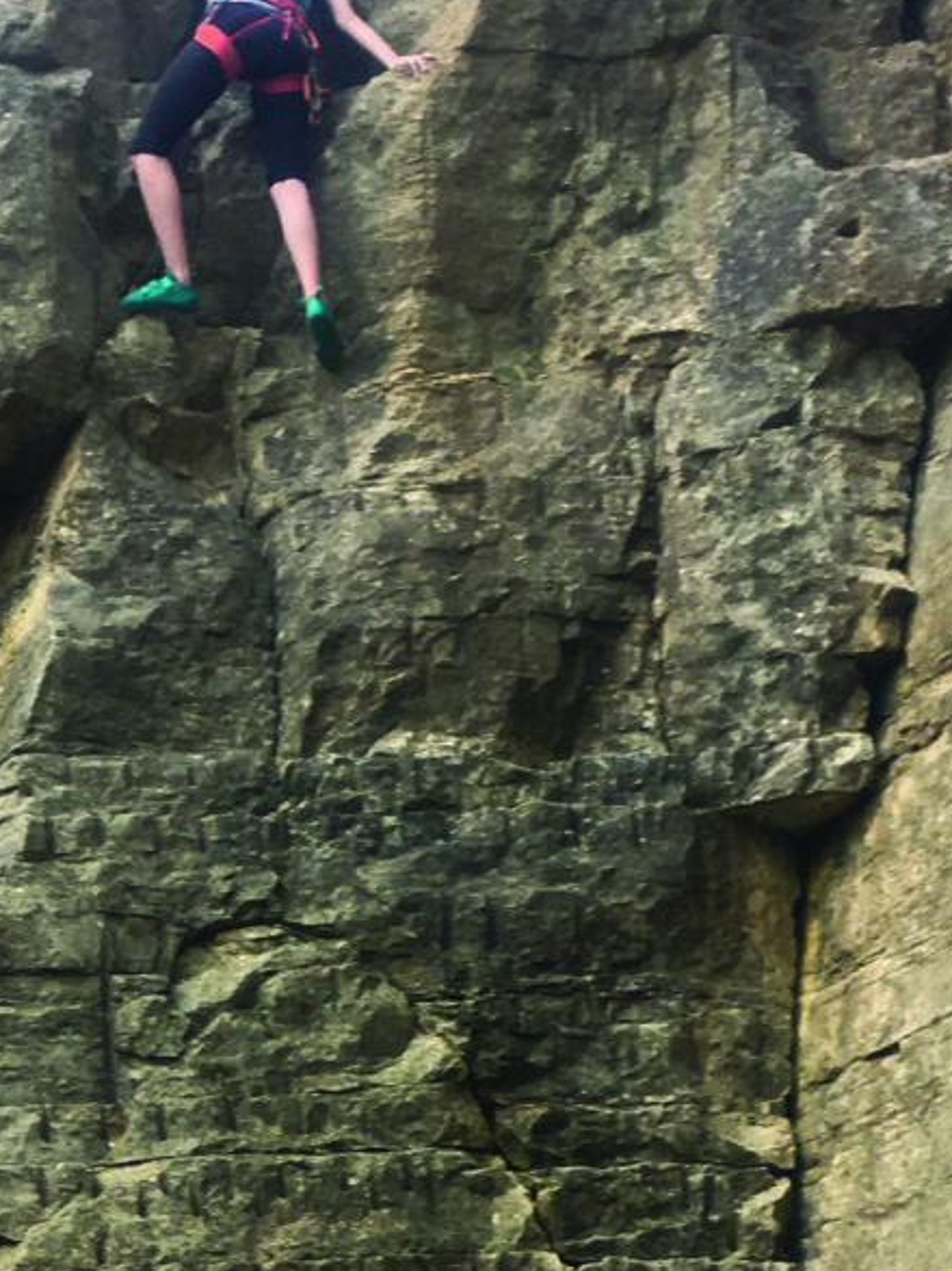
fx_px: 3265
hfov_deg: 16.2
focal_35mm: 89
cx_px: -69
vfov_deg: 20.9
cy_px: 1414
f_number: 2.2
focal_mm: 4.15
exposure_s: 1/125
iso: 25
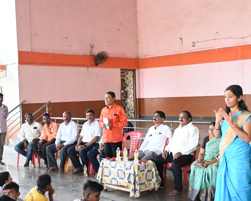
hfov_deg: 36.4
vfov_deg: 29.5
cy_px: 108
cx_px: 120
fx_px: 381
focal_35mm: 51
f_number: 4.5
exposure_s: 1/125
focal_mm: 27.5
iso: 3200
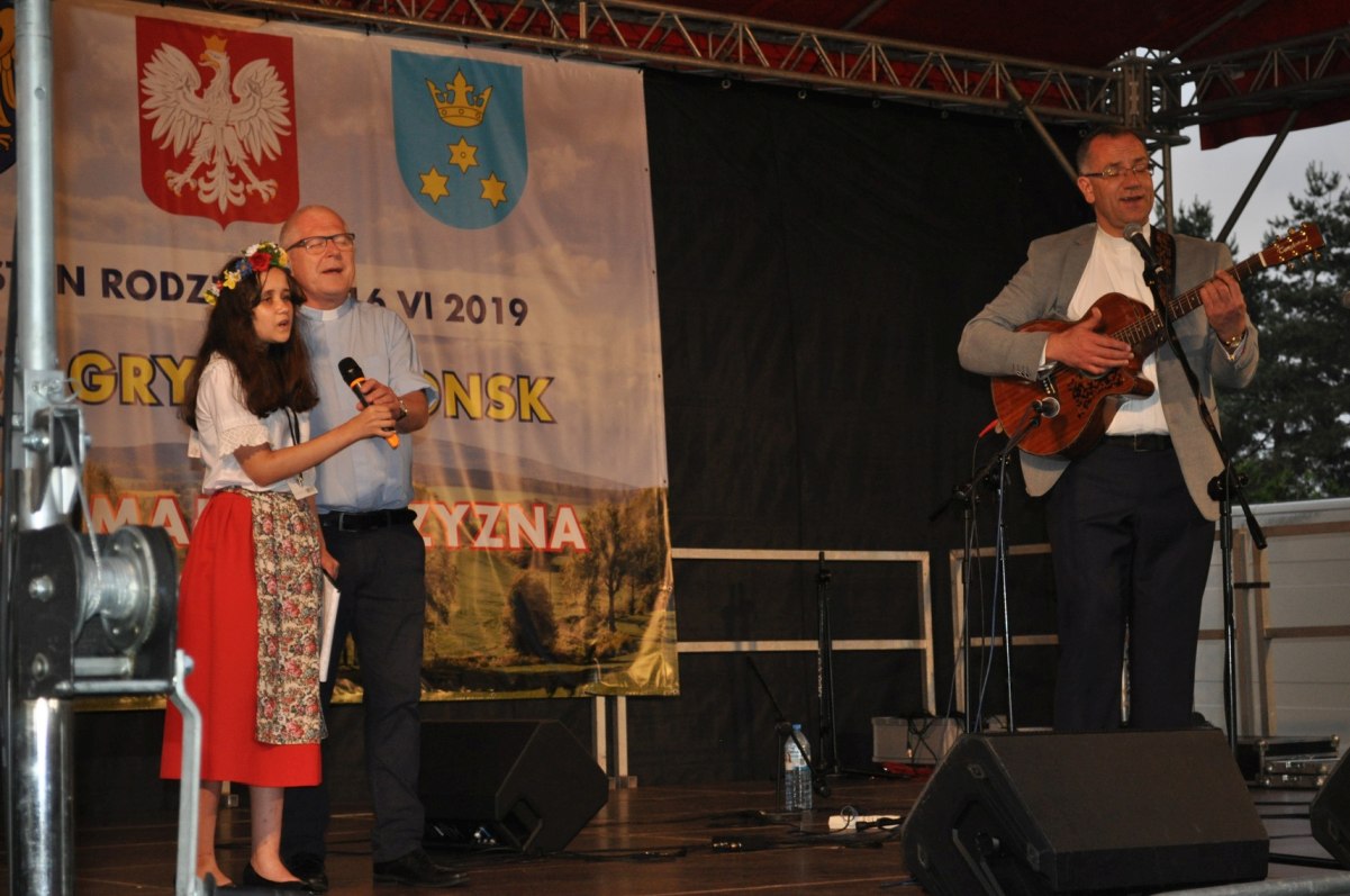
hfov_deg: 28.1
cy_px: 448
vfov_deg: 18.9
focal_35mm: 72
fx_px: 2696
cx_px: 675
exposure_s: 1/60
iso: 800
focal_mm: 48
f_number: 5.3
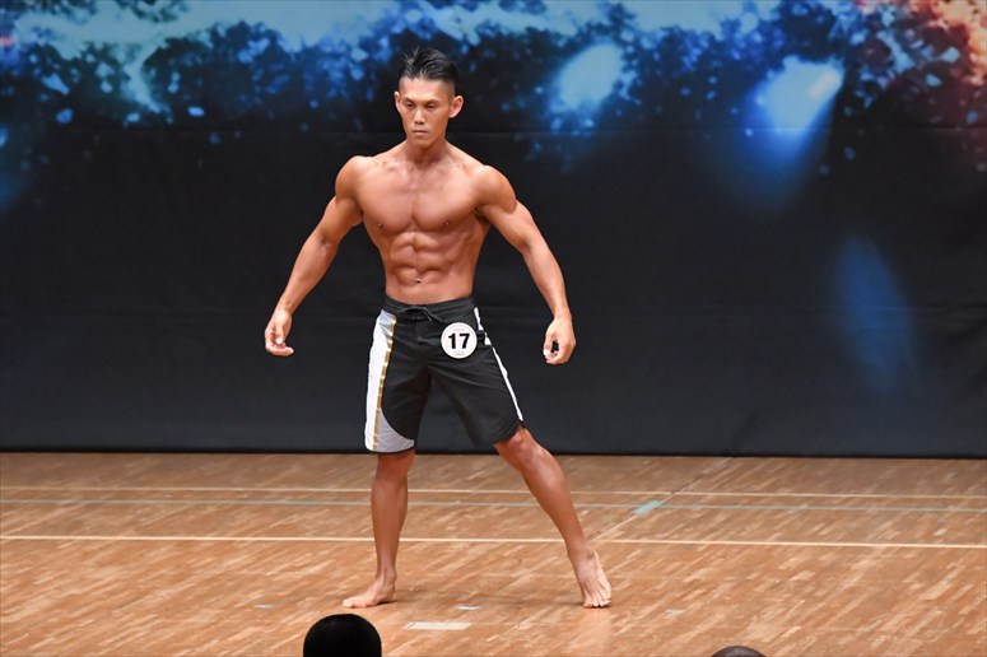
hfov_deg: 6.9
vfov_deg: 4.6
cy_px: 328
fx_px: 8221
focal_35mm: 300
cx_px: 494
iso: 8000
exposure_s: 1/400
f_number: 5.6
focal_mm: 200
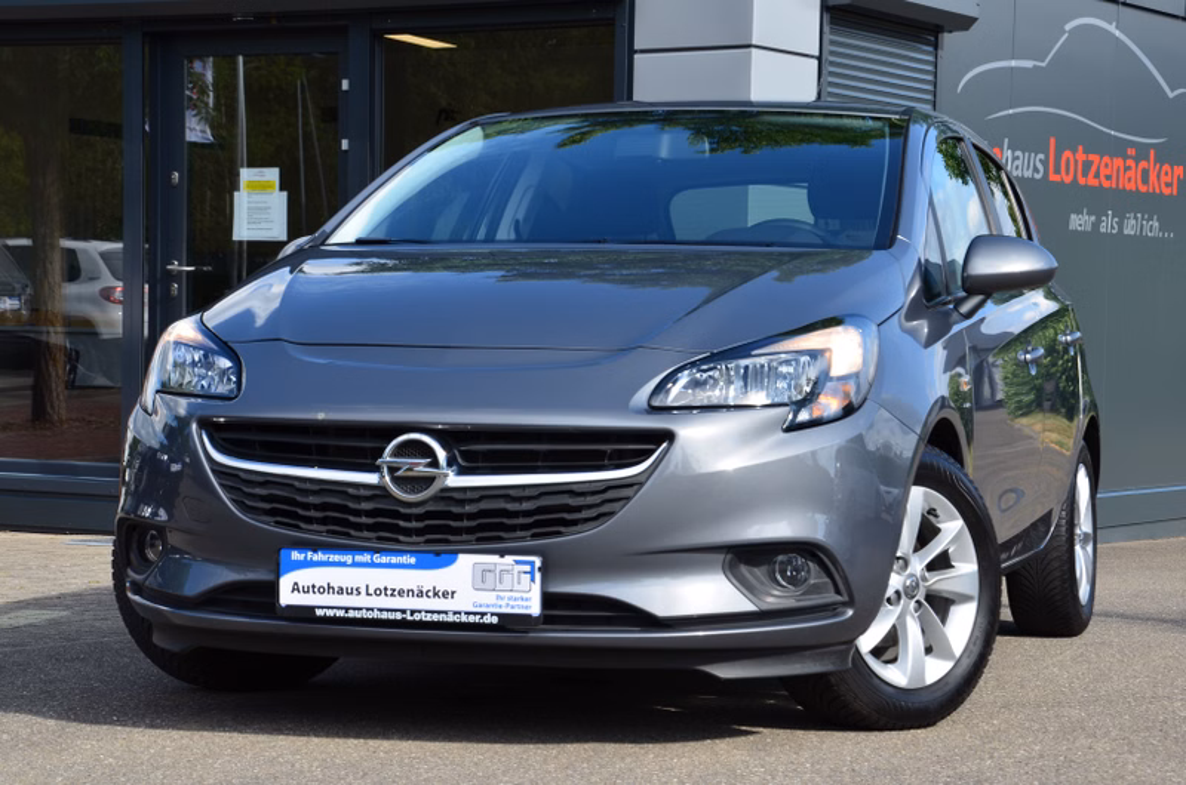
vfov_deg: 15.6
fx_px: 2860
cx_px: 593
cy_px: 392
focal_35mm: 87
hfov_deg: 23.4
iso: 140
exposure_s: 1/125
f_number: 11
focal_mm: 58
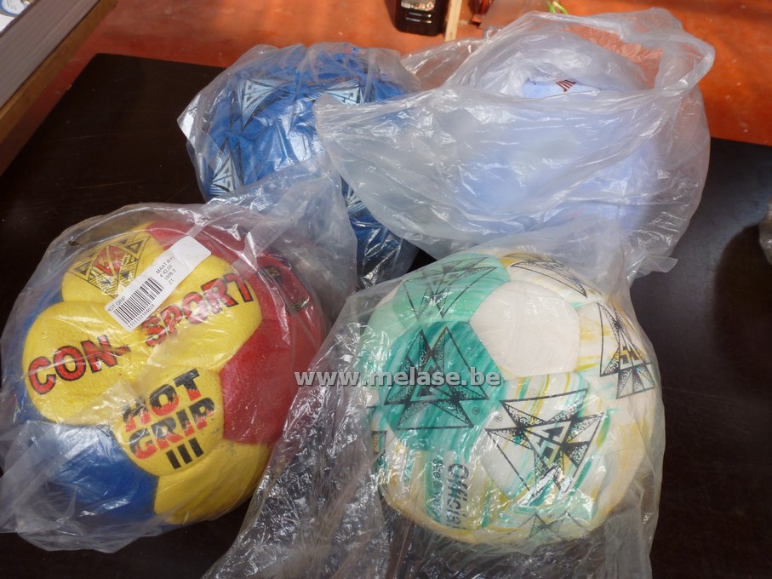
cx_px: 386
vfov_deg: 56.8
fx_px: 535
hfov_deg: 71.6
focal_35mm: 24
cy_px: 290
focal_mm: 4.3
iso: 125
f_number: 3.3
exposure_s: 1/60
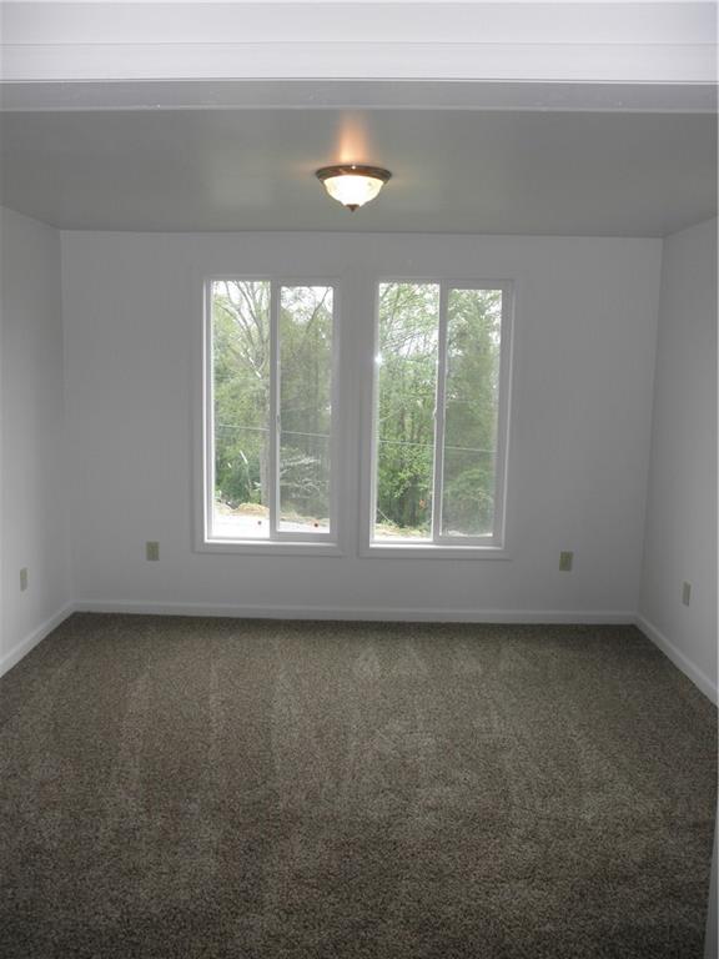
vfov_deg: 63.4
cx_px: 360
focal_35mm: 28
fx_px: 775
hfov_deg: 49.7
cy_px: 480
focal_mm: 5
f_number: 3
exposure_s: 1/100
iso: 64
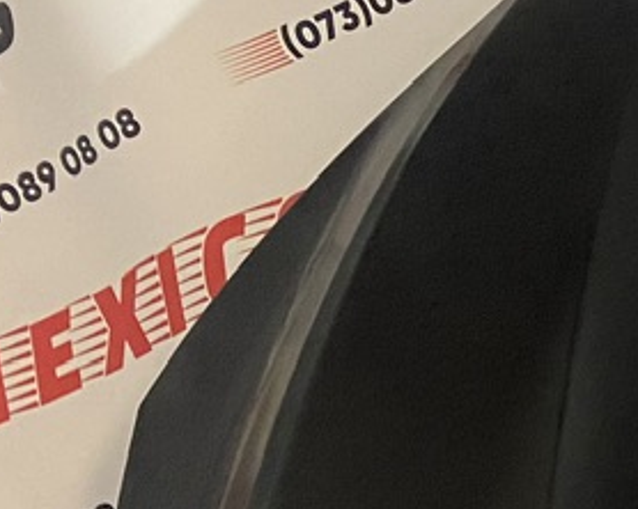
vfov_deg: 12.1
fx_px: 2208
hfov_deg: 13.2
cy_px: 913
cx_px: 1437
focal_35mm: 117
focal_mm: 4.25
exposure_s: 1/60
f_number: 1.8
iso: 125
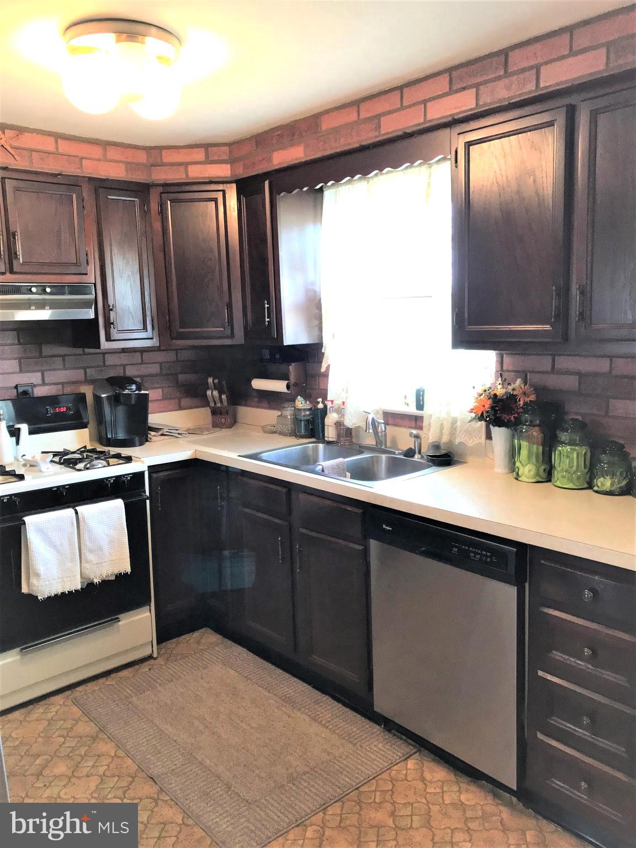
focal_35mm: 28
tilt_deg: -8.7
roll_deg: +1.3
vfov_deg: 63.4
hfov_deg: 49.7
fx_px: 686
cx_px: 318
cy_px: 424
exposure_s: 1/30
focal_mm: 3.99
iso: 100
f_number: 1.8
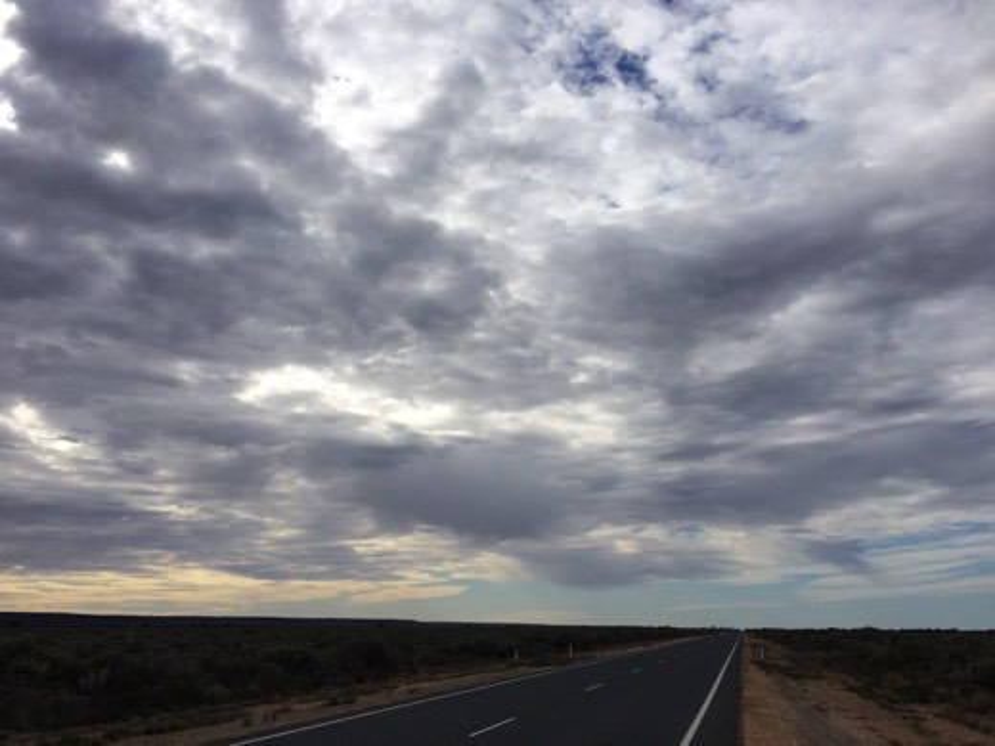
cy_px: 373
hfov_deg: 61.7
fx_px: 834
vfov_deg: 48.2
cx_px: 498
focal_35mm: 29
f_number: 2.2
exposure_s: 1/5882
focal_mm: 4.15
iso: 32
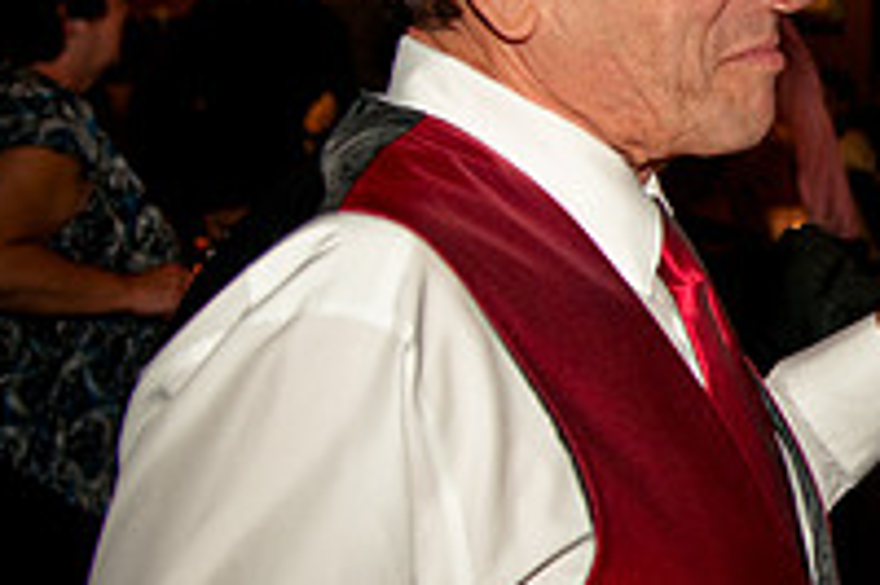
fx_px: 2980
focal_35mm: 122
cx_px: 1175
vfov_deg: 11.2
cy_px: 218
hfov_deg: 15.9
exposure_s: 1/200
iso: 400
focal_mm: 28
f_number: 3.2
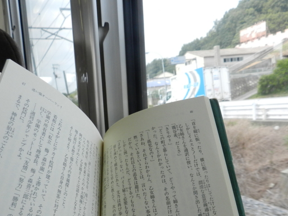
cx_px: 162
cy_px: 157
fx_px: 299
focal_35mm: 36
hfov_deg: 51.2
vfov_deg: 38.8
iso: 160
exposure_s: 1/400
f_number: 3.4
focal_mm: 4
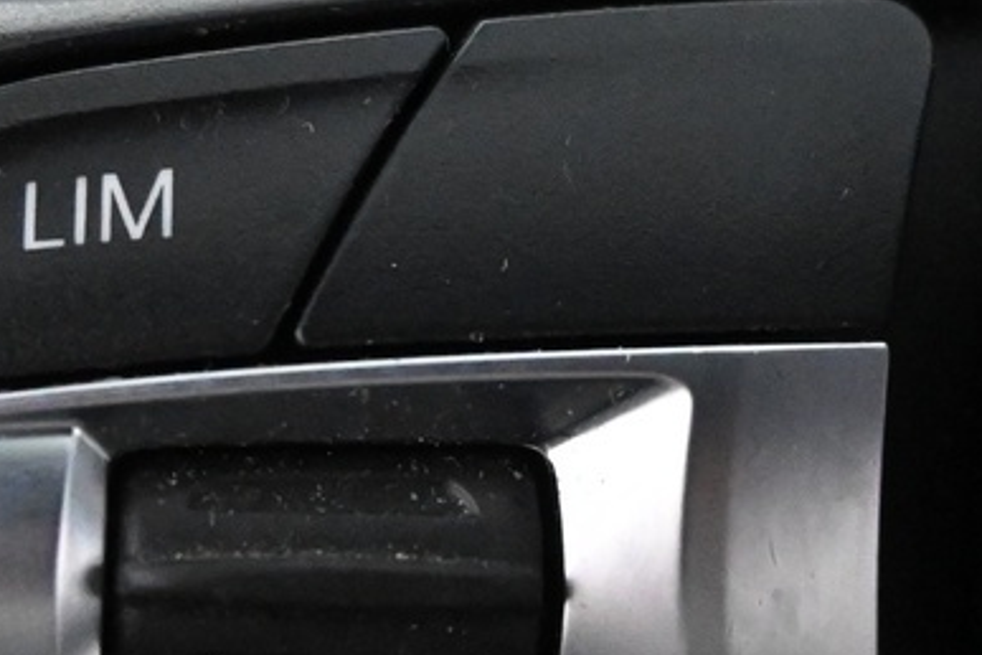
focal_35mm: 141
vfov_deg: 9.7
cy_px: 579
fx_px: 3850
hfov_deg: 14.5
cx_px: 454
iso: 7200
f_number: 4
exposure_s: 1/40
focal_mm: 22.5
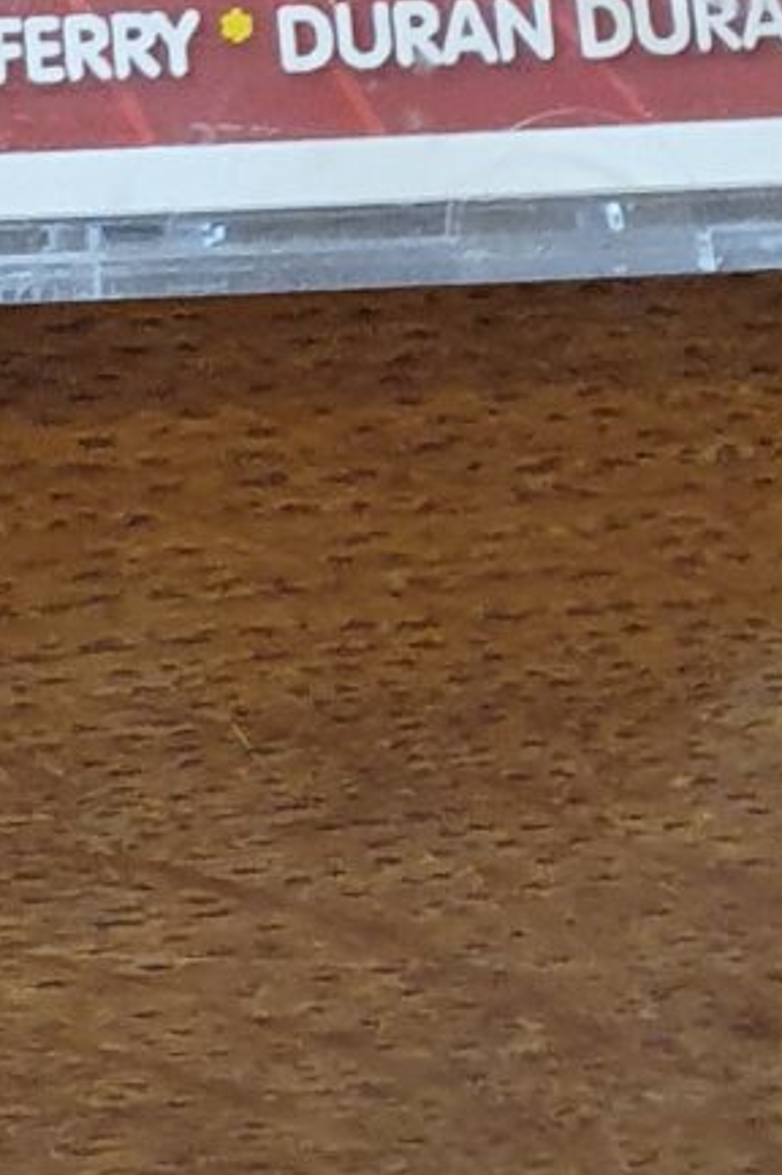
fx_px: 5221
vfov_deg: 11.2
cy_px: -1400
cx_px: -706
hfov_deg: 8.2
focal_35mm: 160
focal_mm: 4.32
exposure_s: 1/50
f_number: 1.5
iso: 250
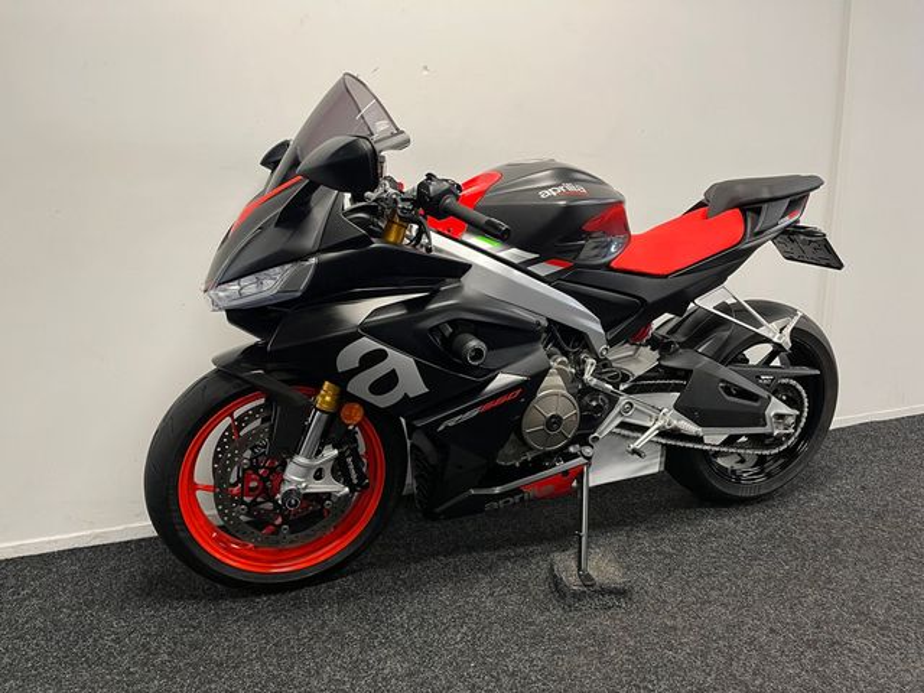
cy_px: 346
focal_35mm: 26
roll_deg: +1.2
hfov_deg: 67.3
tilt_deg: -11.2
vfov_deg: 53.1
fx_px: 694
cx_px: 462
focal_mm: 5.1
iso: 125
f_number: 1.6
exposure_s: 1/50
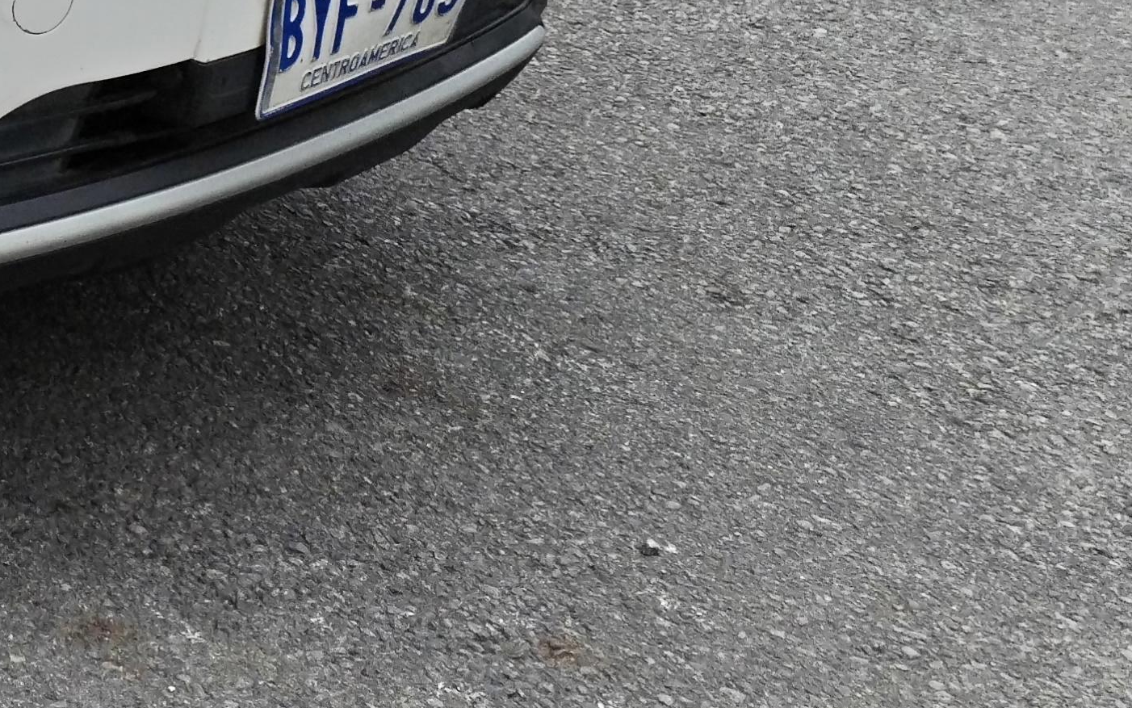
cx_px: -650
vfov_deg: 12.4
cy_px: -339
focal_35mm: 101
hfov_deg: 18.0
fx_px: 3117
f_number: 1.8
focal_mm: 4.75
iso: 100
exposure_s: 1/1380
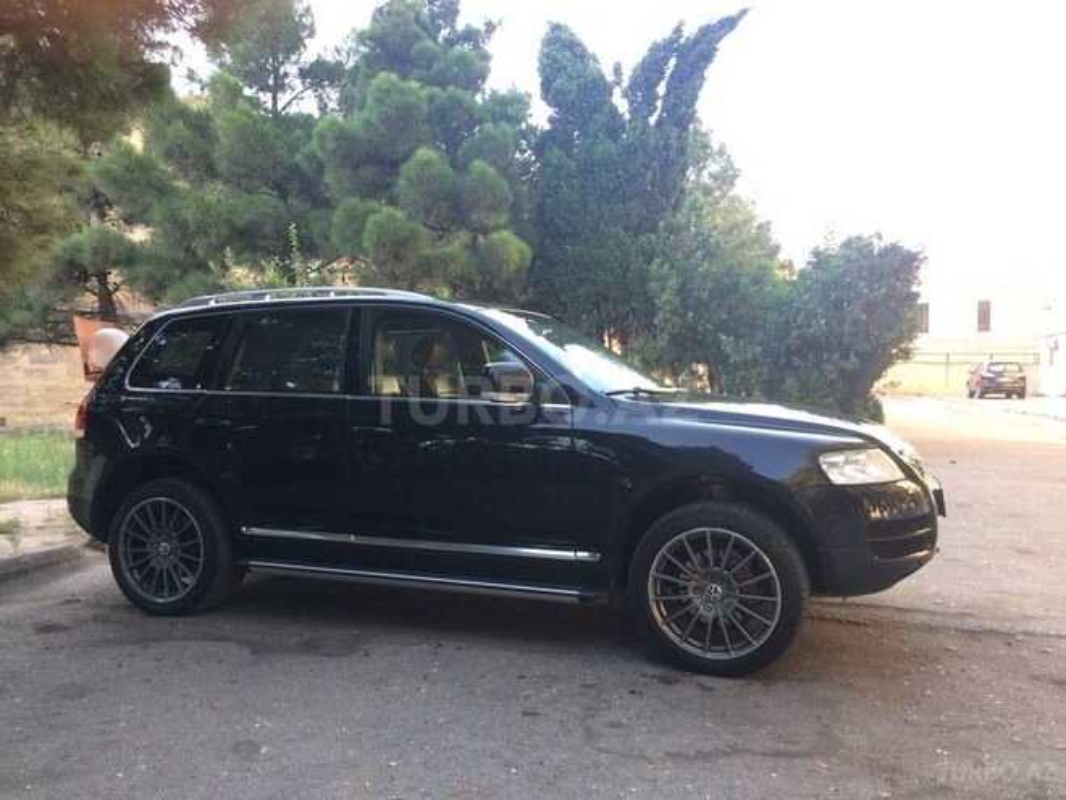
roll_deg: +0.4
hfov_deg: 61.7
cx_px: 533
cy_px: 400
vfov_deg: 48.2
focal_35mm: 29
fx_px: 893
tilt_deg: -2.0
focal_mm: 4.15
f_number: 2.2
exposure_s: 1/100
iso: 50
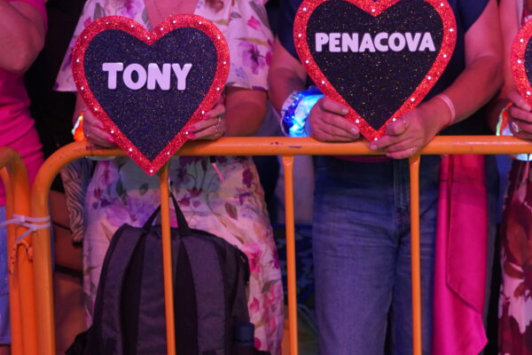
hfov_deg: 23.2
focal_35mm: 87
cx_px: 376
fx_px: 1286
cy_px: 71
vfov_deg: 15.6
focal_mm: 51
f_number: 4
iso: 3200
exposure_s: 1/160
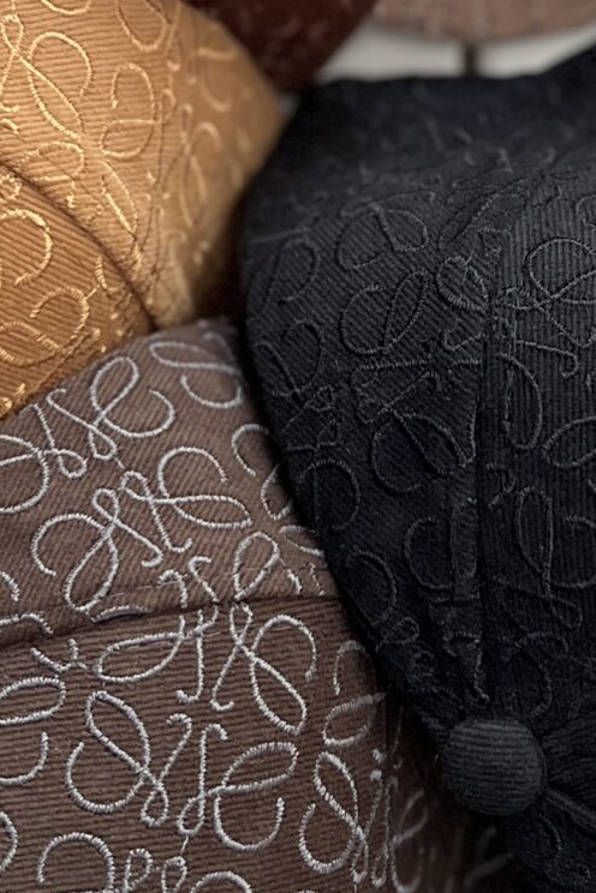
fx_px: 2309
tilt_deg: -90.0
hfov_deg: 14.7
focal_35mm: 93
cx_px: 386
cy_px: 206
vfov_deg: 21.7
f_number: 1.5
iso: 125
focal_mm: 5.7
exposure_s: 1/86
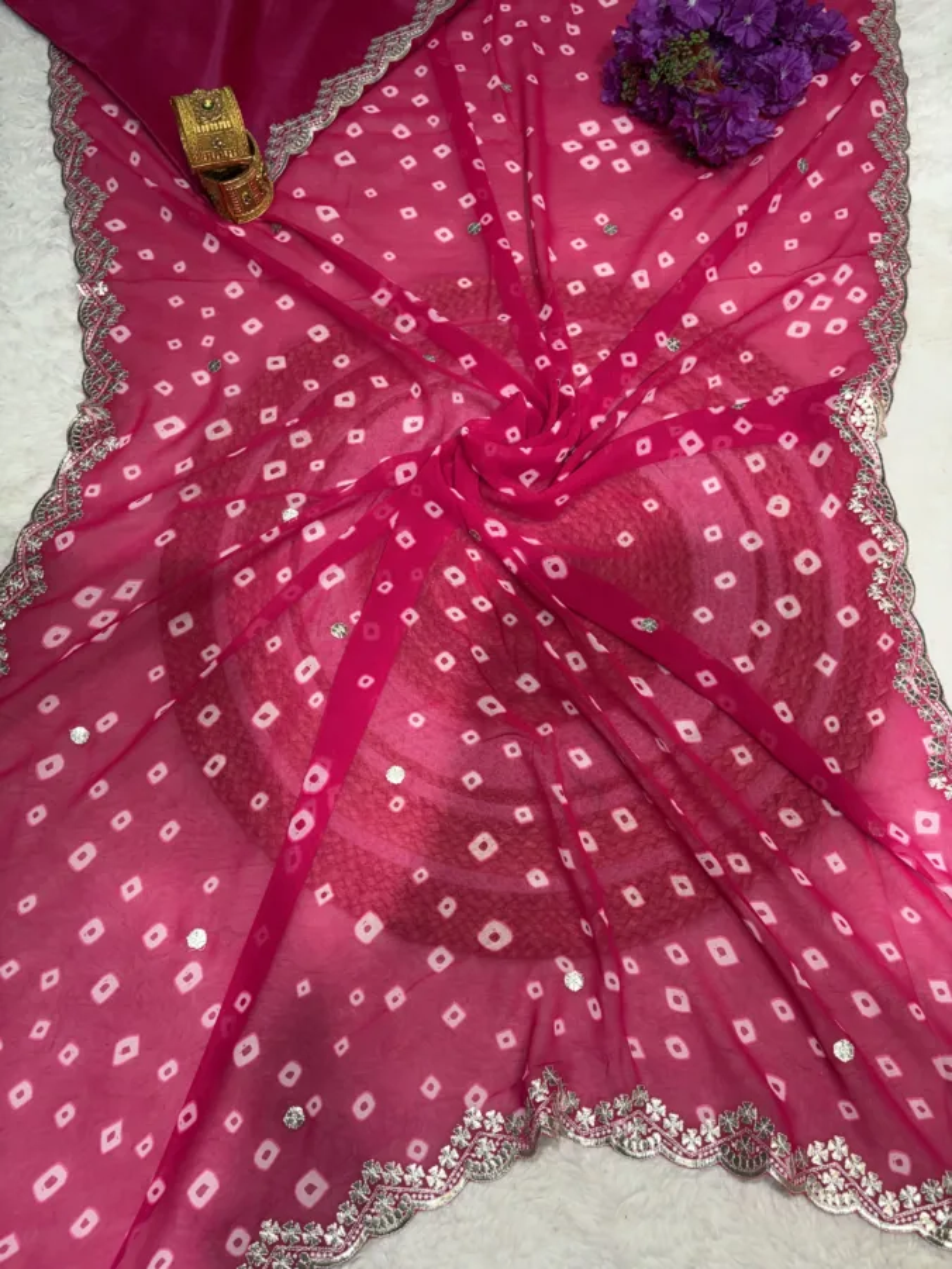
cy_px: 634
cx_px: 476
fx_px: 953
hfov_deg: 53.1
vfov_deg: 67.3
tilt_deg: -68.7
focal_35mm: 26
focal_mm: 5.96
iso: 32
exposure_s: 1/100
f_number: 1.6
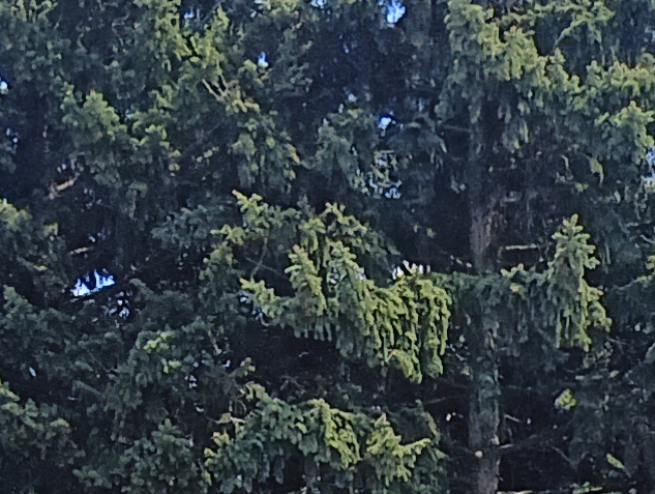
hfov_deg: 11.3
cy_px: 1474
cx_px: 486
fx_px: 3298
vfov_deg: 7.5
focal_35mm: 174
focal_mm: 4.05
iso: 64
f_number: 1.8
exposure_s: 1/653
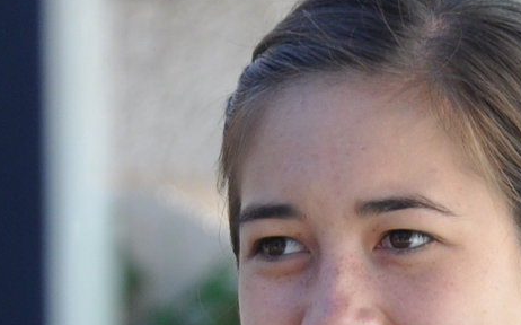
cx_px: 465
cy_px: 820
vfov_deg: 1.3
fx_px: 14668
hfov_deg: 2.0
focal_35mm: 1034
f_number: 5.6
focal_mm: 125
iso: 400
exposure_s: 1/320
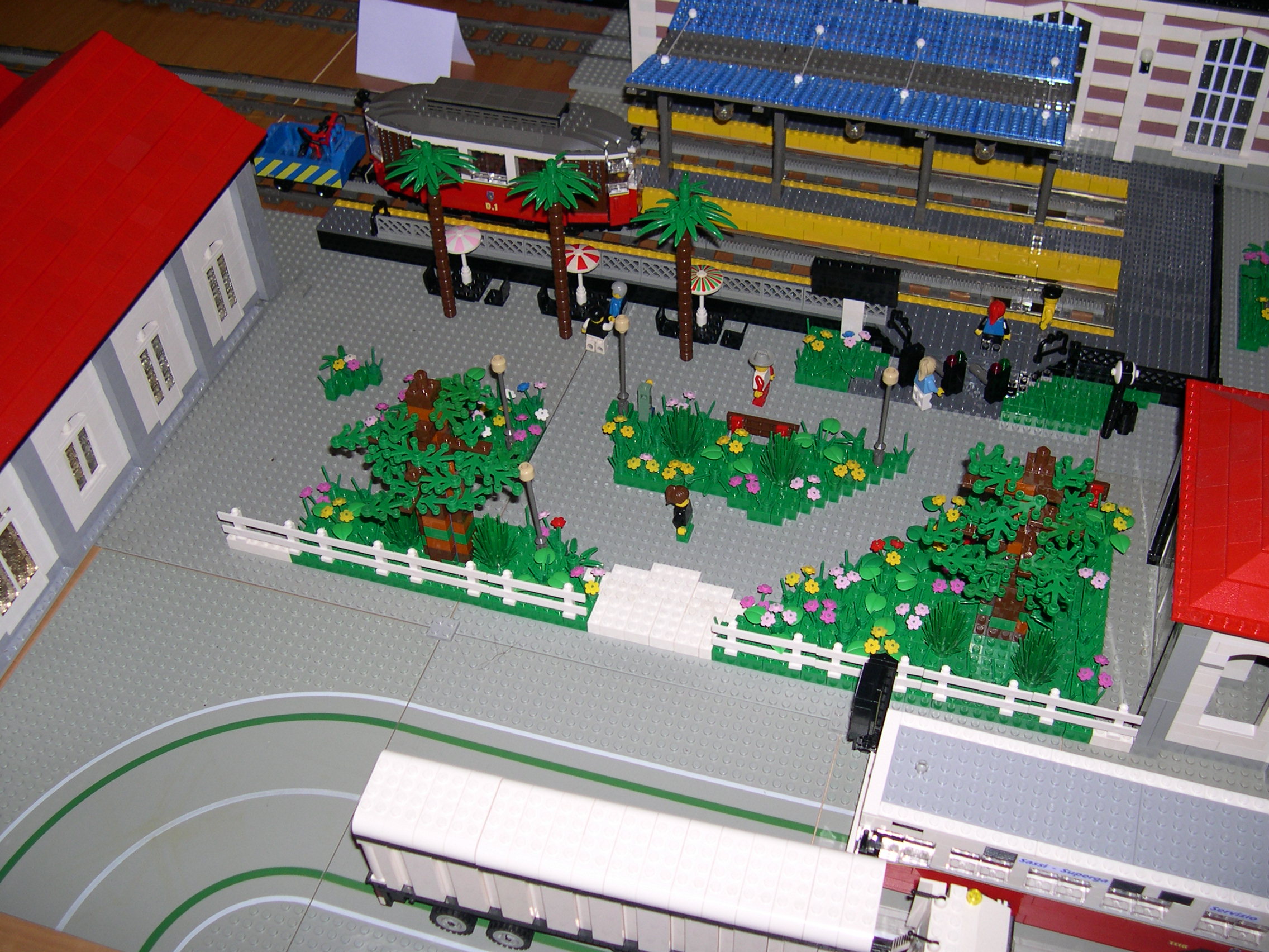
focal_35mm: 38
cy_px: 476
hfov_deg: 49.0
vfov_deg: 37.7
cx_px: 634
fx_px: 1393
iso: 100
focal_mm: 8
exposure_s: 1/60
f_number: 2.8
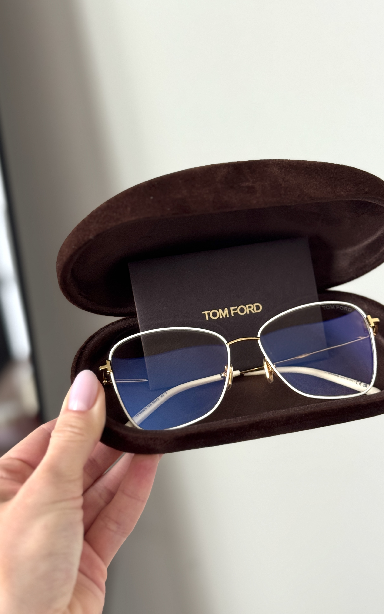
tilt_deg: -28.9
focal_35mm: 53
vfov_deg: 38.2
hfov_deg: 24.4
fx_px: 888
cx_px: 222
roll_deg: -2.6
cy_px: 299
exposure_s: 1/60
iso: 125
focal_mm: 6.76
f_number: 1.78
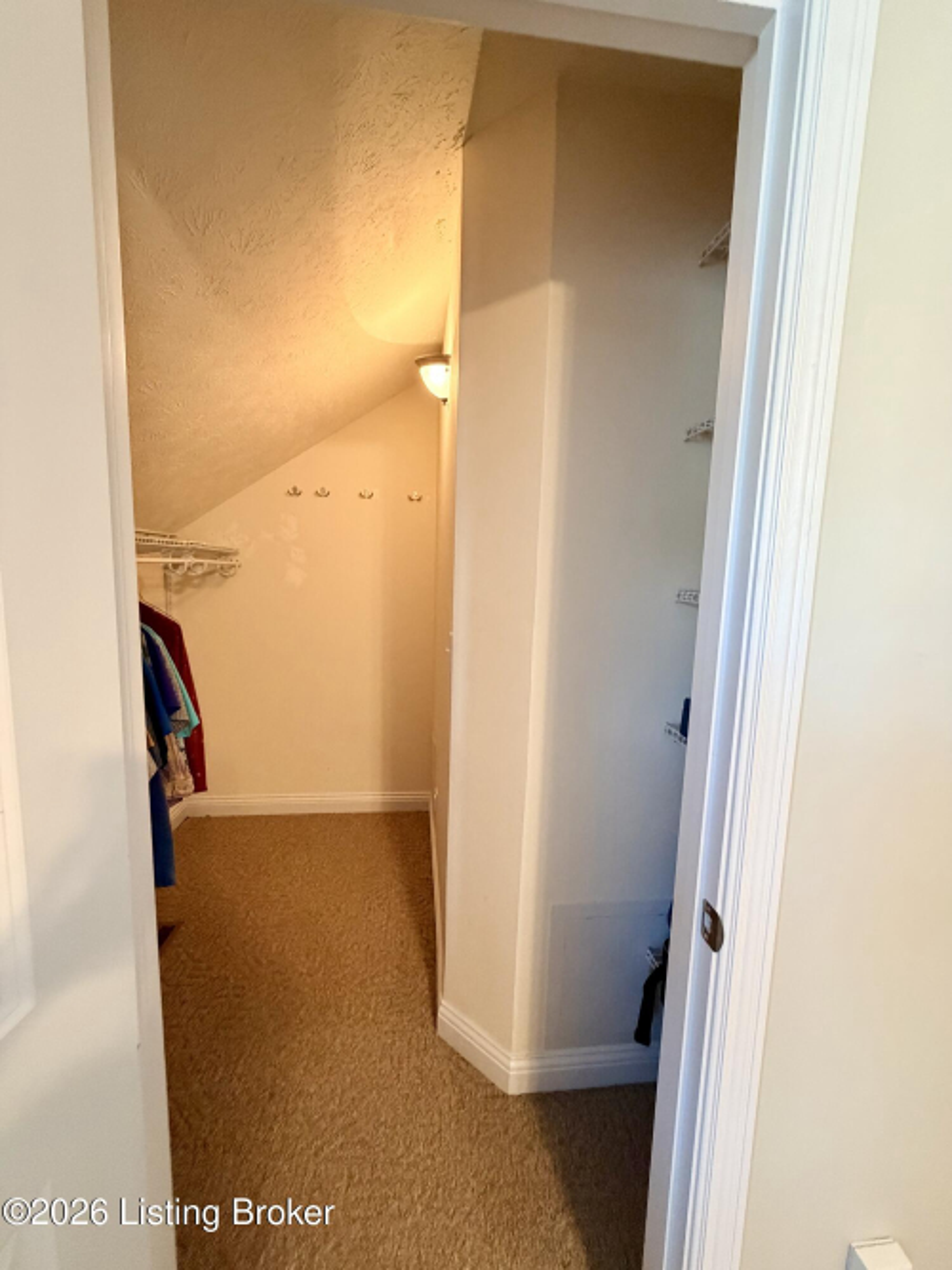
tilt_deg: -8.1
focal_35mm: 14
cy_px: 635
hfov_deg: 85.7
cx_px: 476
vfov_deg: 102.1
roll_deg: -1.1
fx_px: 514
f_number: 2.2
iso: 500
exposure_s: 1/60
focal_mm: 2.22
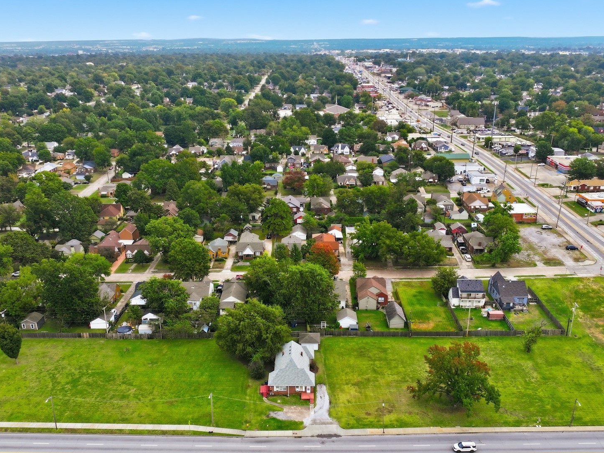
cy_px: 272
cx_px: 294
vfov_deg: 43.9
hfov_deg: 56.8
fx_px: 558
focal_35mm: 32
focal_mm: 12.3
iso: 110
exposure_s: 1/1000
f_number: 2.8
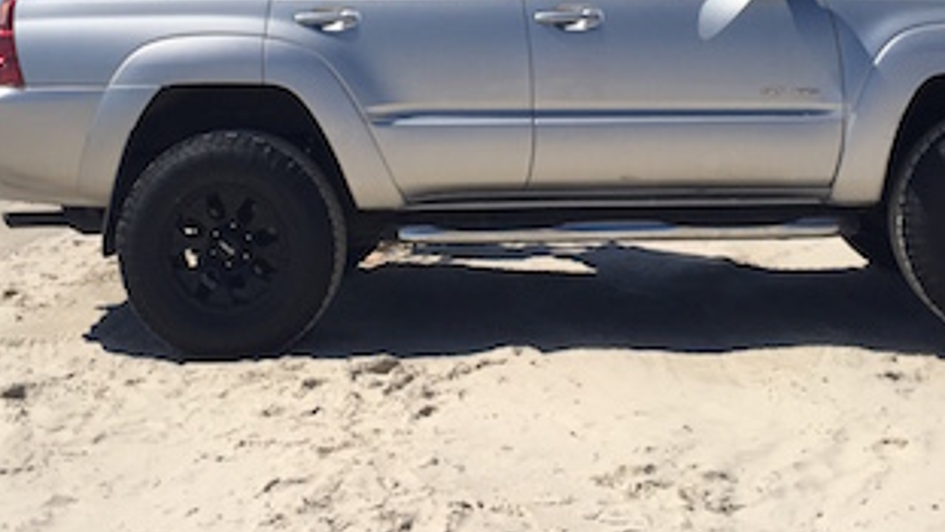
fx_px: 1529
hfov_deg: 34.3
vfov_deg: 18.6
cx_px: 407
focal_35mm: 61
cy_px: -112
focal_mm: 4.15
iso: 32
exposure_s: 1/3597
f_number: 2.2
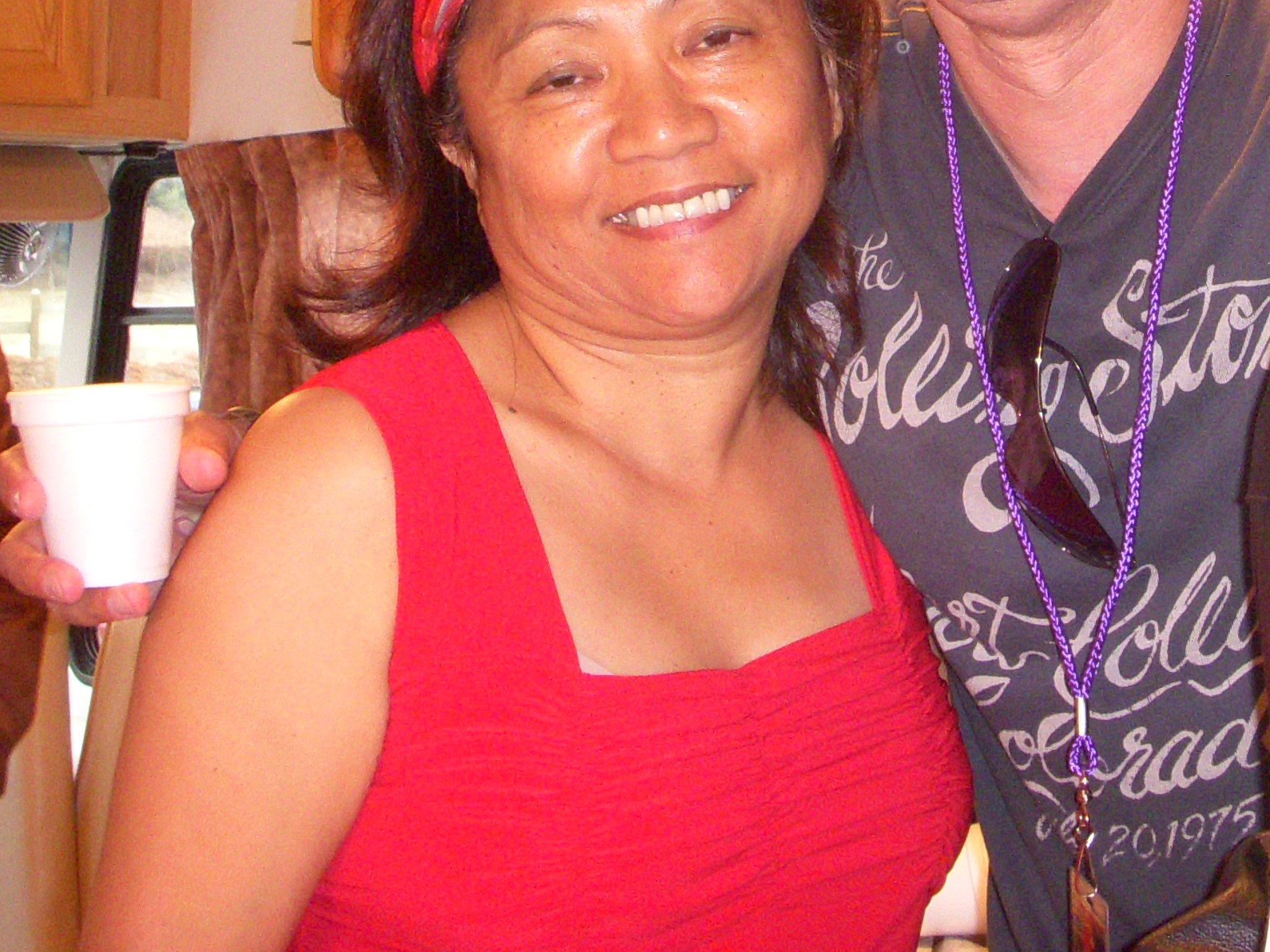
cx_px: 999
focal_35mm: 78
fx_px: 2862
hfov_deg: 24.6
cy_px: 23
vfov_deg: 18.5
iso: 400
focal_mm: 6.3
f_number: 3.3
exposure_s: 1/8
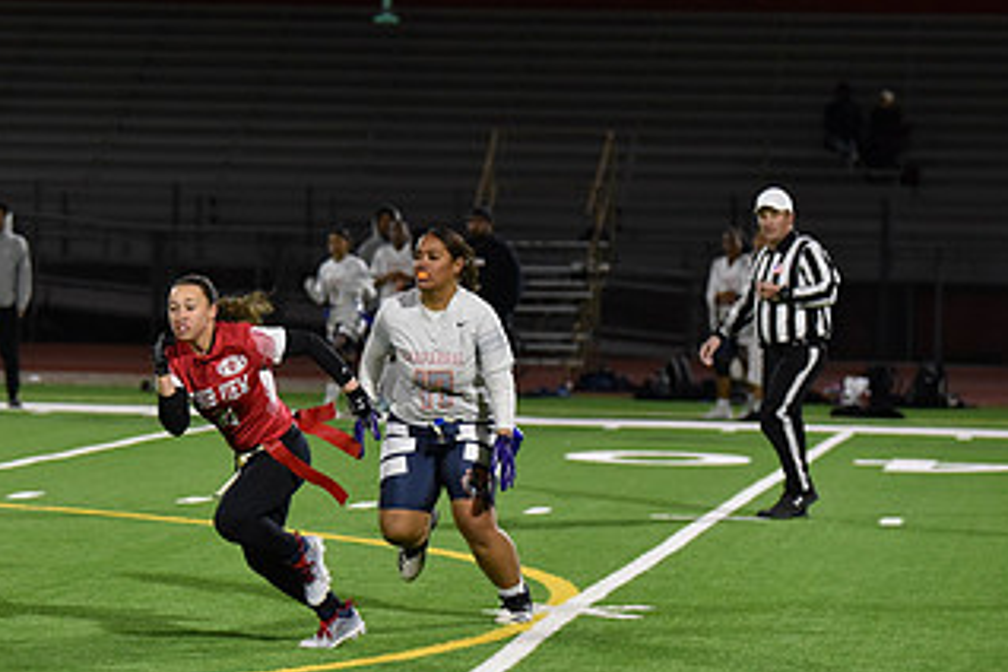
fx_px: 6384
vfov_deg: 6.0
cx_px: 197
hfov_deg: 9.0
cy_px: 372
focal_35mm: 228
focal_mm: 125
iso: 3200
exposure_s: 1/640
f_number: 2.8
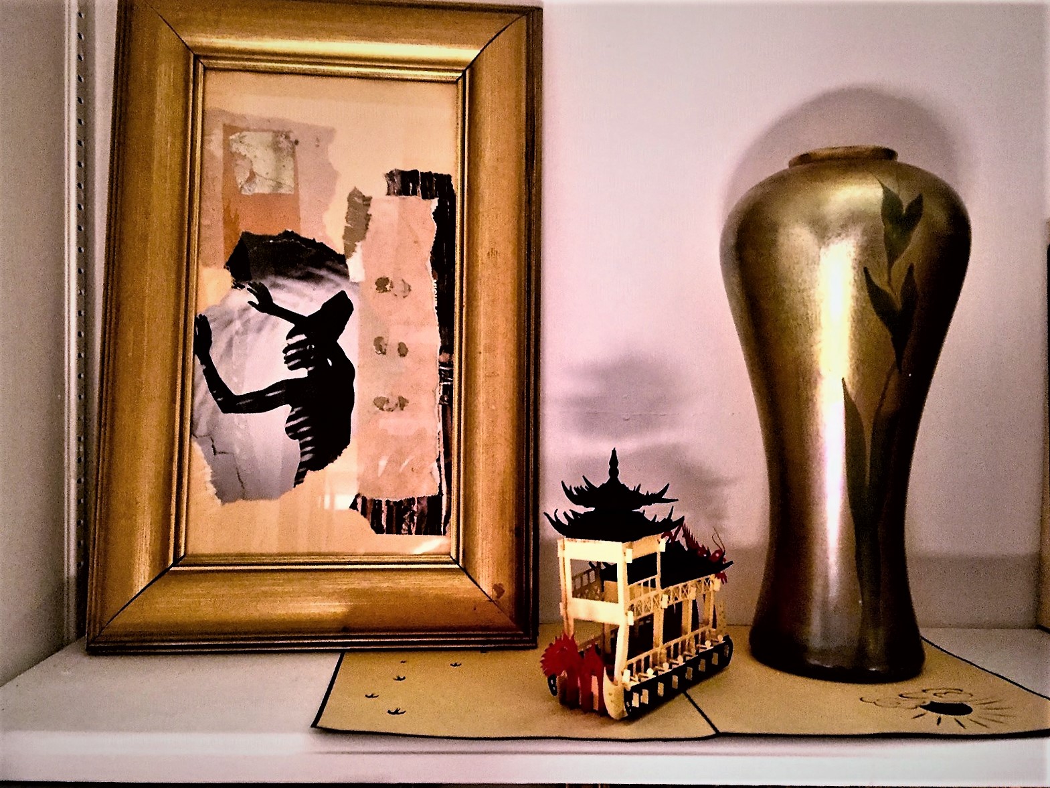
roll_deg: +0.4
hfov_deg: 61.7
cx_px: 525
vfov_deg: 48.2
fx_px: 880
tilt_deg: -2.3
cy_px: 394
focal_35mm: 29
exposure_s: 1/20
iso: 250
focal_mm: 4.15
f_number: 2.2
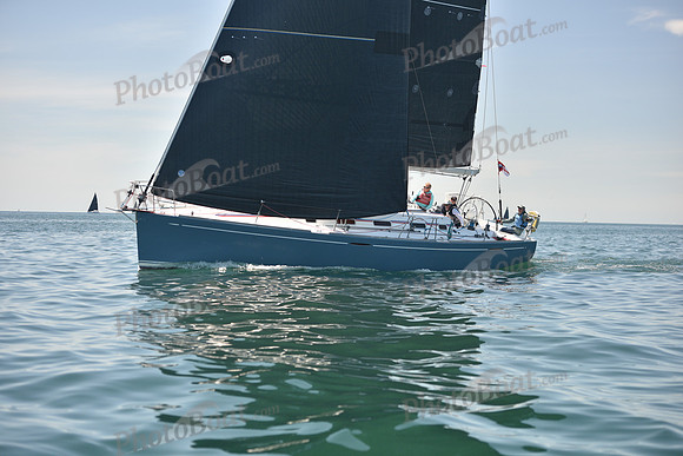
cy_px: 228
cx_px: 342
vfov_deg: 19.5
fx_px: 1328
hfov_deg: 28.8
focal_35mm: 70
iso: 250
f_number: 3.5
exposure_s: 1/800
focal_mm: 70
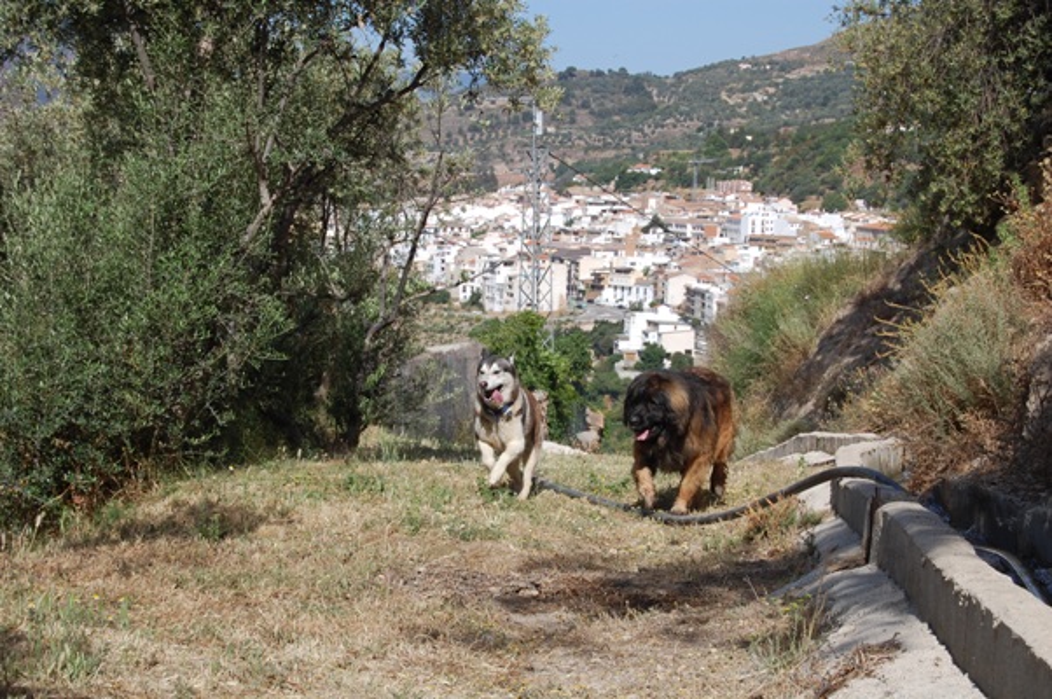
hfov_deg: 24.6
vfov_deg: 16.5
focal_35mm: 82
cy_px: 350
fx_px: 2408
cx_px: 526
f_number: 10
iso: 200
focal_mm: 55
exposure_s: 1/400
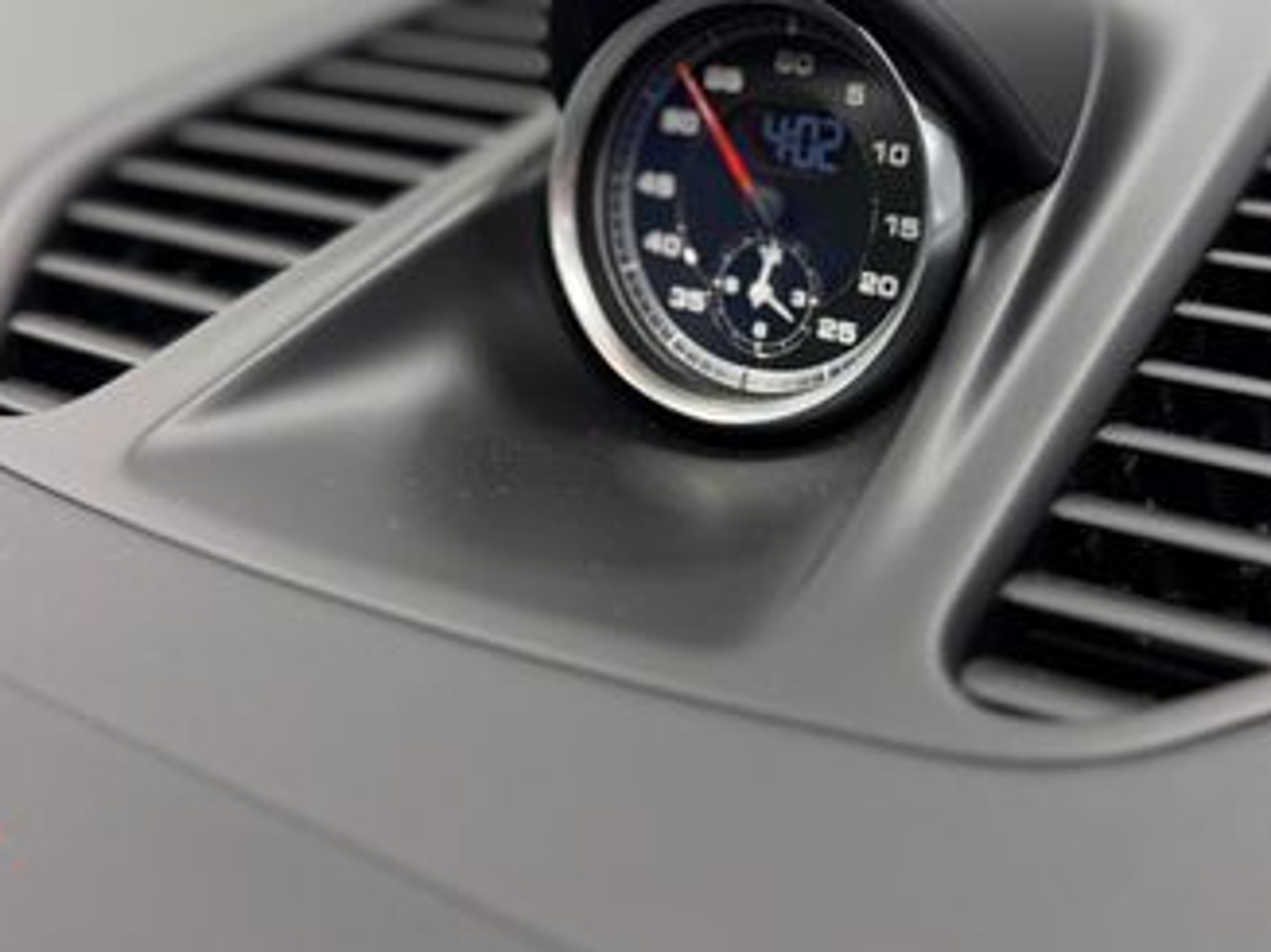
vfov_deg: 30.6
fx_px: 1725
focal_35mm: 47
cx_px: 770
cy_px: 311
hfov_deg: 40.2
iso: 160
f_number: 1.78
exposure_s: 1/129
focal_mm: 6.76
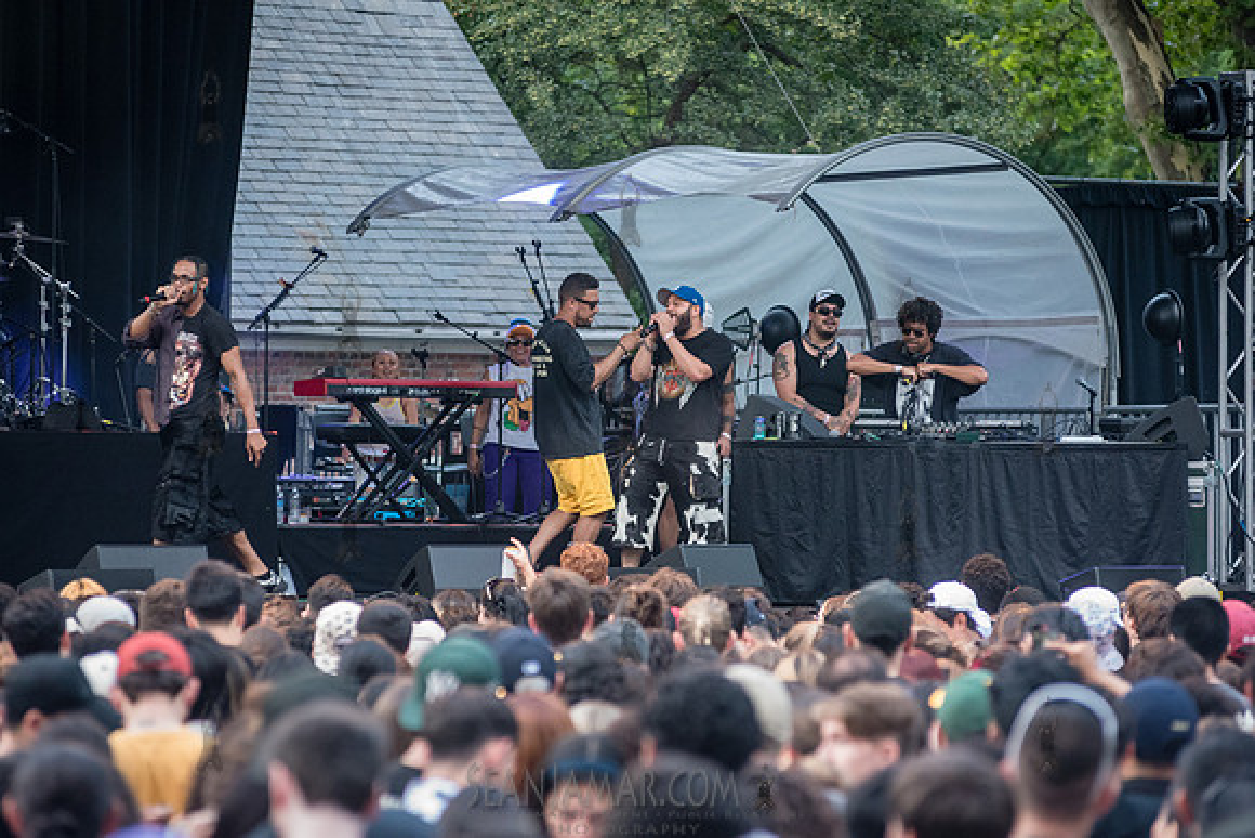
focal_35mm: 186
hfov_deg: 11.0
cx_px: 628
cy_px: 419
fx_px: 6500
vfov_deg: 7.4
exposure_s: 1/400
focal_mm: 185
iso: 4000
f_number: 4
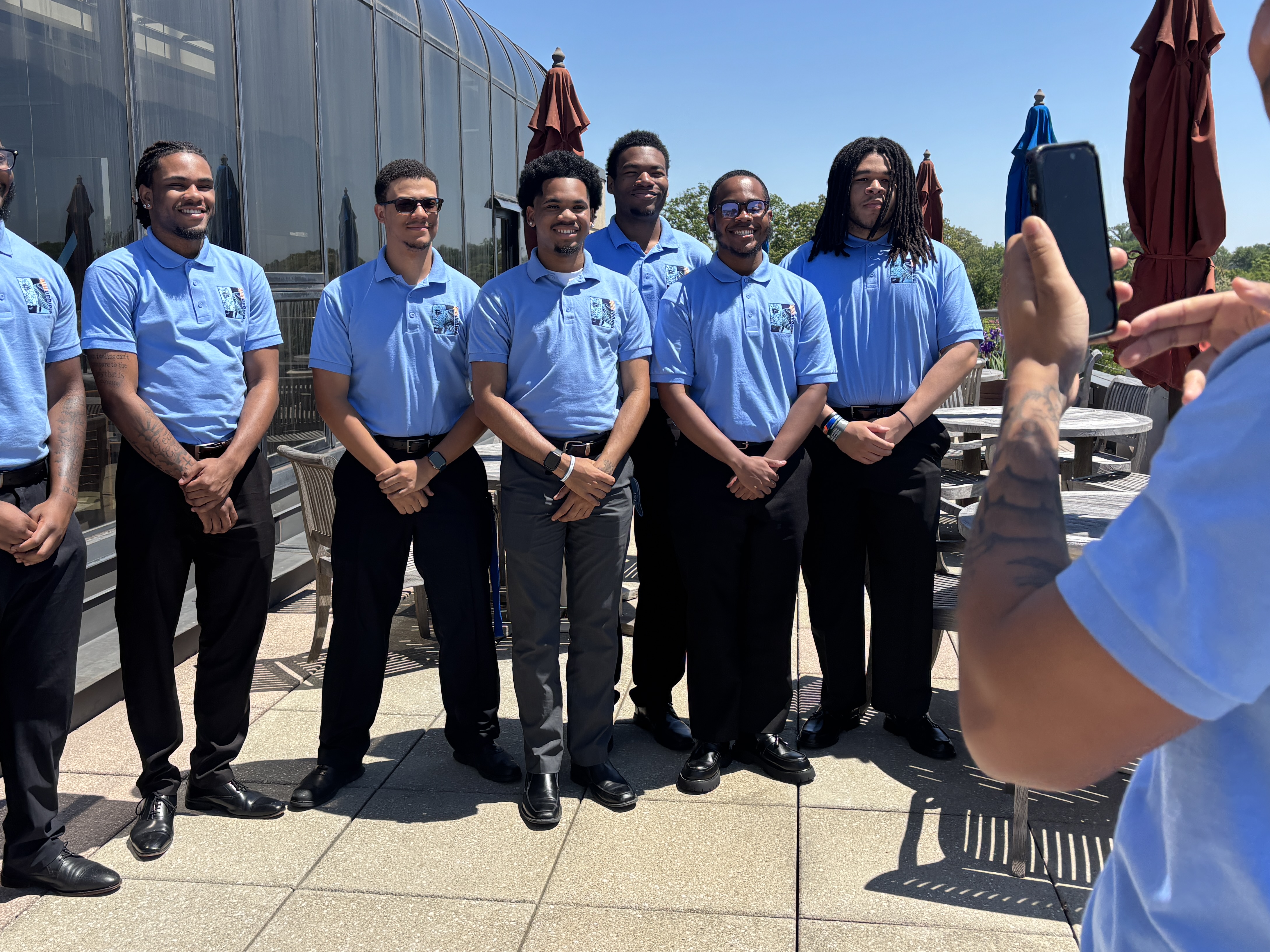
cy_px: 421
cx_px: 584
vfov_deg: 41.7
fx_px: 1247
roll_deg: -4.2
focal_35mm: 34
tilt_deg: -3.9
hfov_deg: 53.9
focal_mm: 5.96
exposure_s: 1/2193
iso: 50
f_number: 1.6
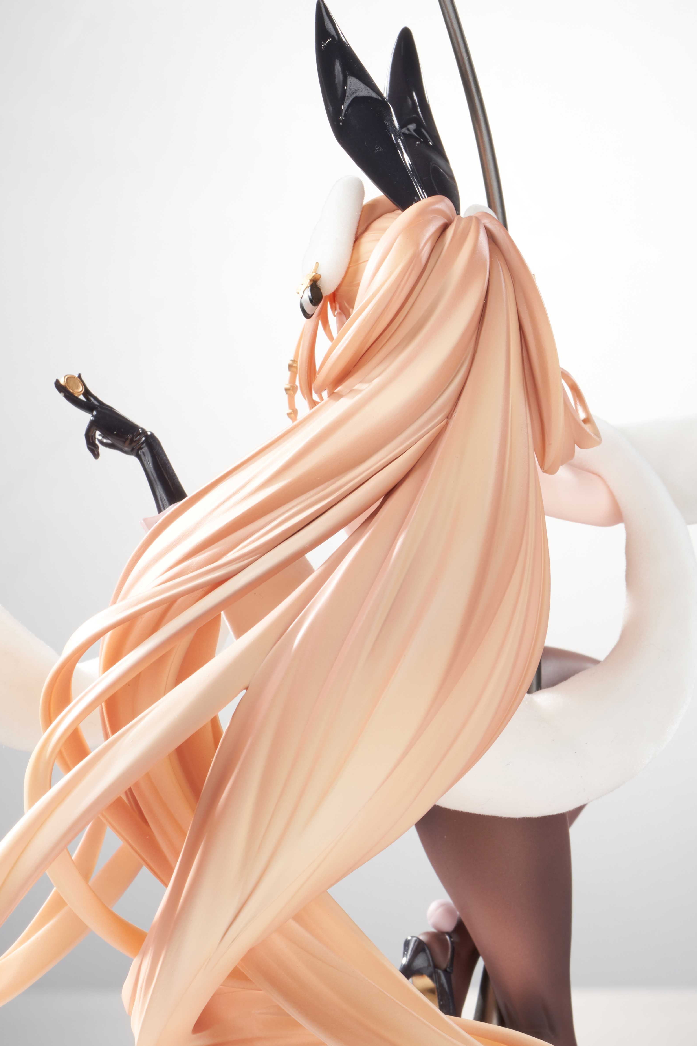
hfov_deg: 7.6
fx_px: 5227
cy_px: 779
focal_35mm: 180
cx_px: 453
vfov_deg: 11.4
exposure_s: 1/13
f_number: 16
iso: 100
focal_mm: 90
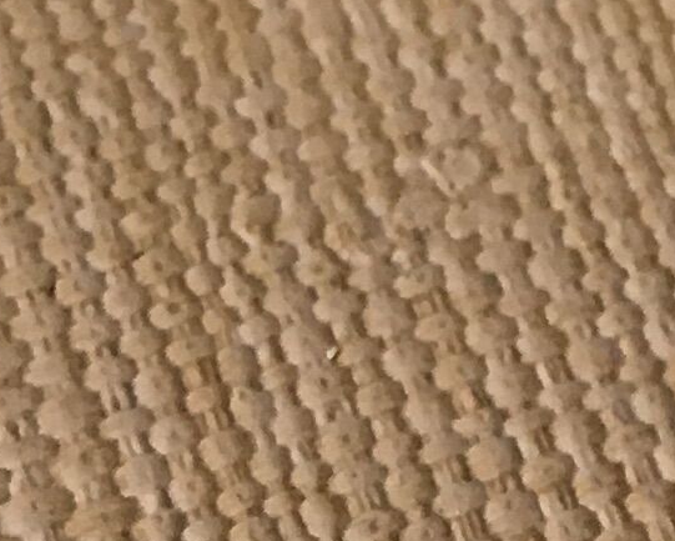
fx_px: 4216
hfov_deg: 8.9
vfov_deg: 6.1
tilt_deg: -17.3
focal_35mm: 211
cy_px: -1672
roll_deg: +0.8
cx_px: 1069
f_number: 2.2
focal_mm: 4.15
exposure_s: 1/33
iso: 64
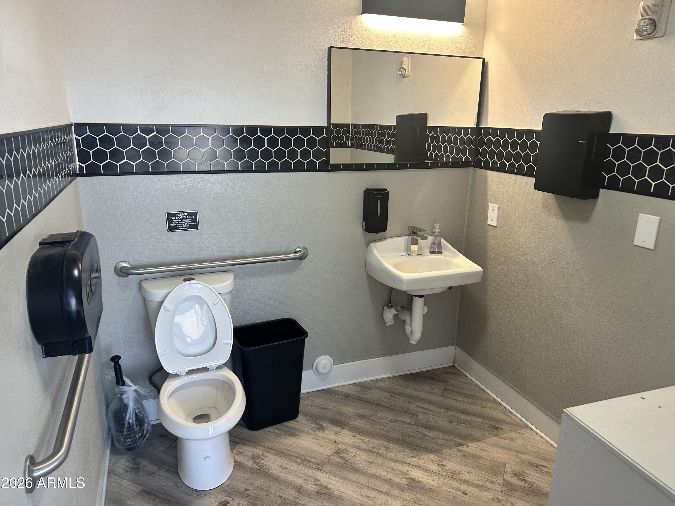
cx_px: 338
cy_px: 253
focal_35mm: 24
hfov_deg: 71.6
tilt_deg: -16.5
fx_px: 468
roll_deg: -1.5
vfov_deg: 56.8
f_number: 1.78
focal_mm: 6.86
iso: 200
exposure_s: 1/120
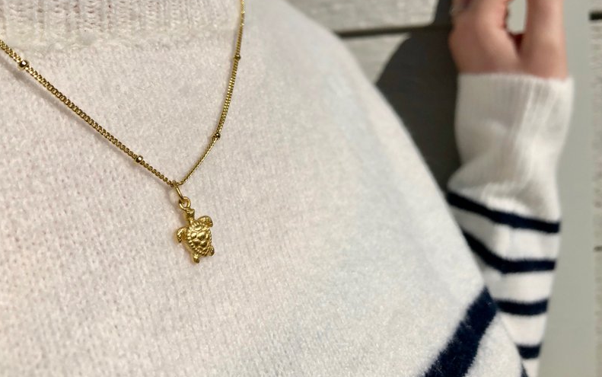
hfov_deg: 62.9
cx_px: 301
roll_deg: +5.9
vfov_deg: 41.8
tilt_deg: -7.6
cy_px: 169
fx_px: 492
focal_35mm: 30
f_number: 1.8
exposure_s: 1/12048
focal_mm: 3.99
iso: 20
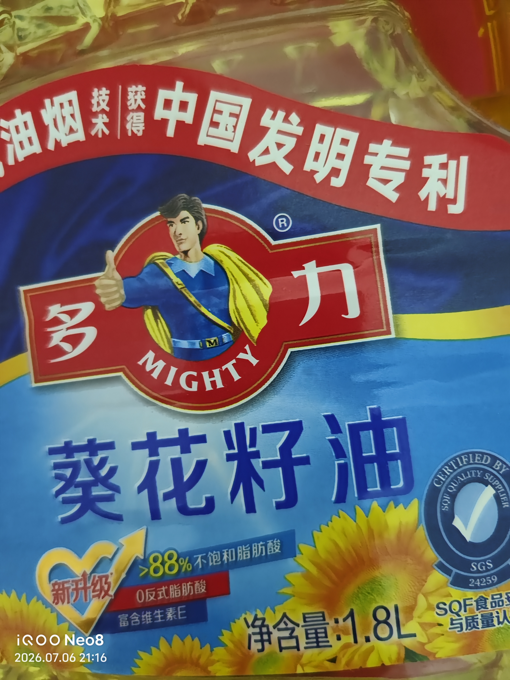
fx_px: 471
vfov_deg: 71.6
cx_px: 255
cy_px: 340
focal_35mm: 24
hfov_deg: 56.8
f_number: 1.88
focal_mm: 5.56
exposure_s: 1/25
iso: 3620
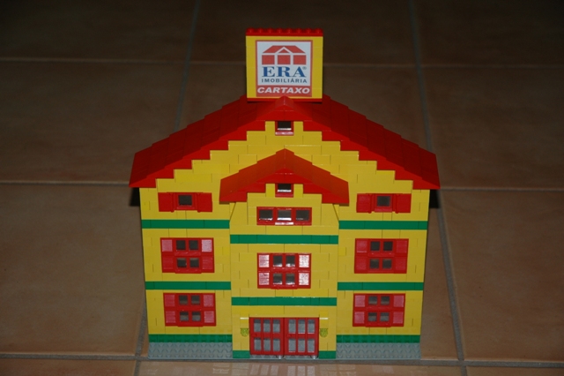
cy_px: 188
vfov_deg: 14.7
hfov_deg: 21.9
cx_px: 282
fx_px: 1456
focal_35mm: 93
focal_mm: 62
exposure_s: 1/60
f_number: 4.5
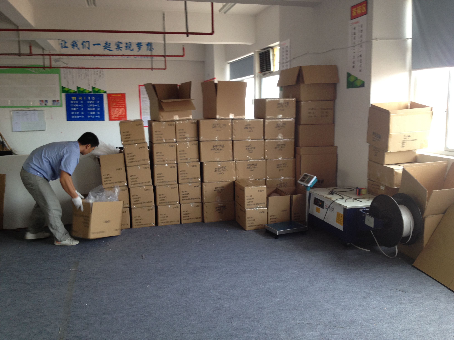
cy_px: 170
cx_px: 227
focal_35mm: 35
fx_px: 459
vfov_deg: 40.7
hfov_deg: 52.6
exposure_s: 1/20
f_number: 2.4
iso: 80
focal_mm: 4.28
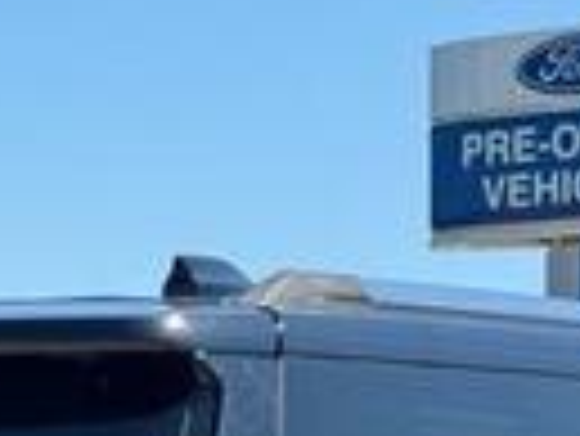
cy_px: 778
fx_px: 3136
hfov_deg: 10.6
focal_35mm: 187
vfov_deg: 7.7
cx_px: 342
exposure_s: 1/1490
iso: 64
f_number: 1.78
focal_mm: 6.76
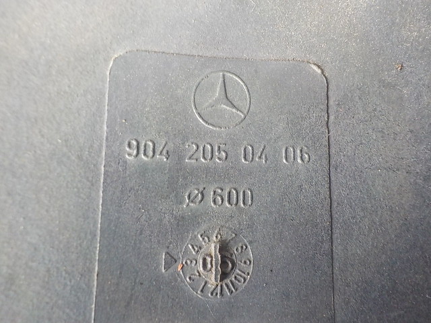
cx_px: 216
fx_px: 374
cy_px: 162
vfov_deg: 46.8
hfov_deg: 60.0
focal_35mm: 30
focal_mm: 4.1
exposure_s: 1/25
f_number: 3.3
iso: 400
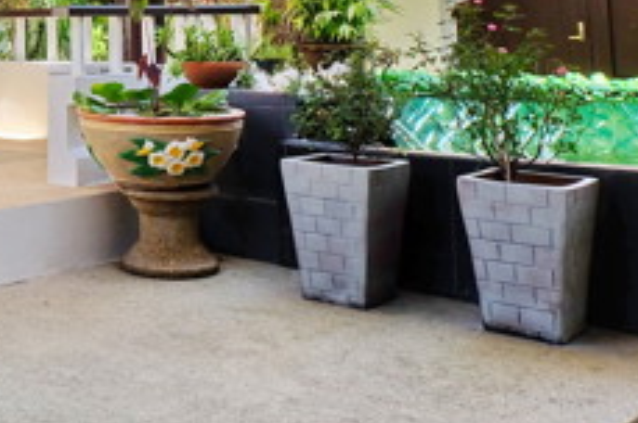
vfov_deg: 19.8
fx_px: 1115
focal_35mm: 63
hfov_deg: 29.1
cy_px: -125
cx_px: -53
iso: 400
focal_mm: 16
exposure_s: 1/125
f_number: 8
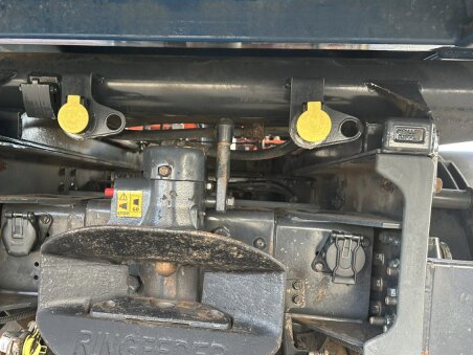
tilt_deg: +3.1
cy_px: 195
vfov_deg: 41.7
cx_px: 176
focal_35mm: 34
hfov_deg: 53.3
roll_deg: -3.2
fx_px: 465
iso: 125
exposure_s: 1/121
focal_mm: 6.86
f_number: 1.78
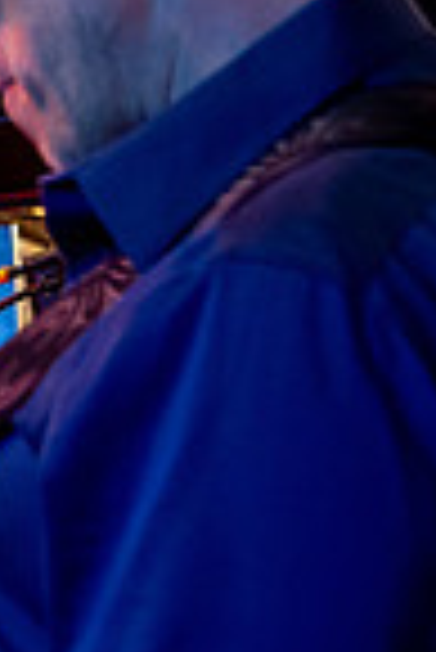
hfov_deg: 10.7
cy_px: 198
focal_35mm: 120
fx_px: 2175
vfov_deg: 17.0
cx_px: -373
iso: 6400
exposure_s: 1/25
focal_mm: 30
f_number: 4
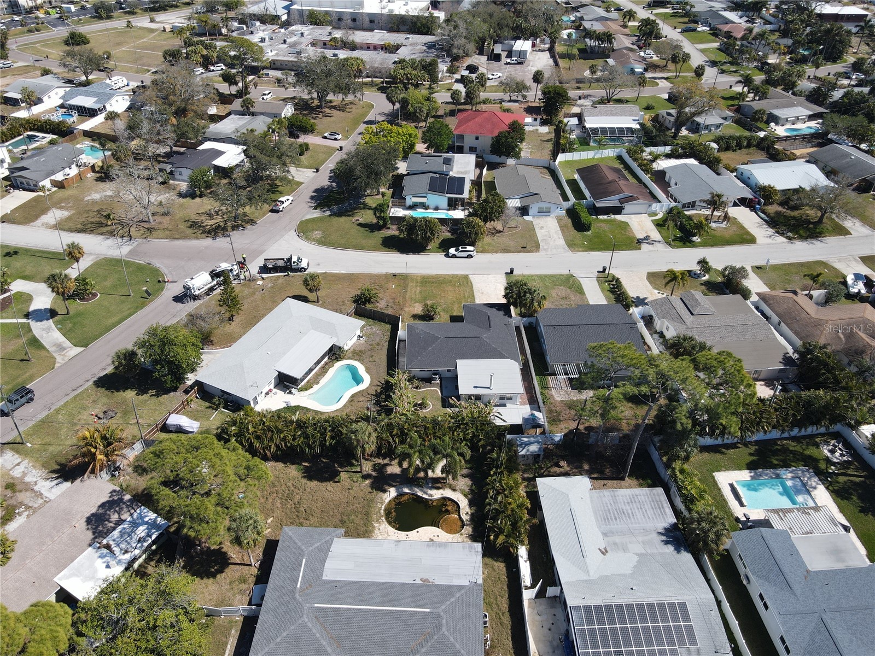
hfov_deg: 71.6
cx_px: 438
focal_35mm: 24
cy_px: 328
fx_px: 607
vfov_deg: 56.8
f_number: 2.8
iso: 100
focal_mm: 4.5
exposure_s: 1/640
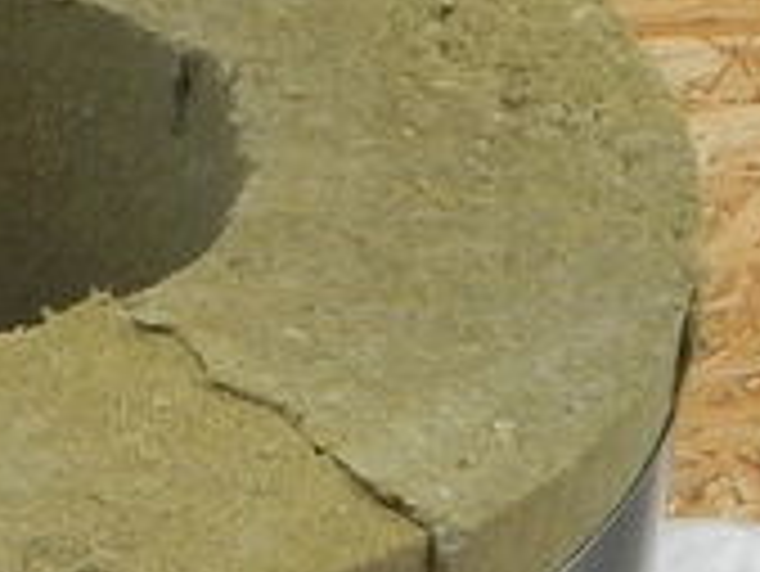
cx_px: -99
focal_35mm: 154
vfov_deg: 9.4
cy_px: 820
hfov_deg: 12.6
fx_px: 3383
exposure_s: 1/188
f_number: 5.6
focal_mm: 4.6
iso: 160
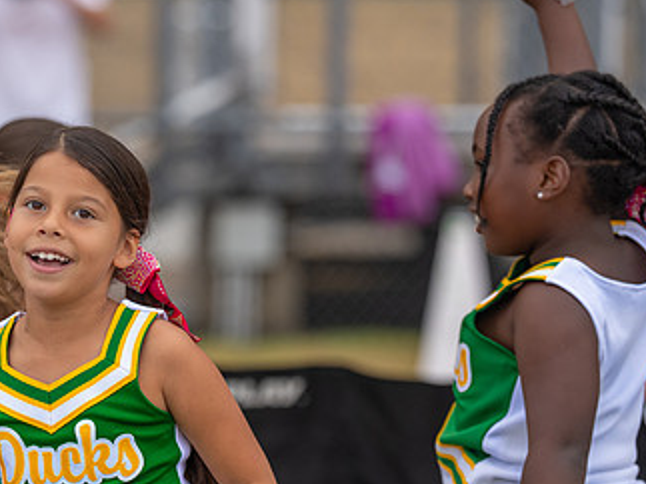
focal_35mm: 263
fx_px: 4906
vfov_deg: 5.6
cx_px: 137
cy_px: 374
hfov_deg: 7.5
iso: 500
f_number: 2.8
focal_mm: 142
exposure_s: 1/1250
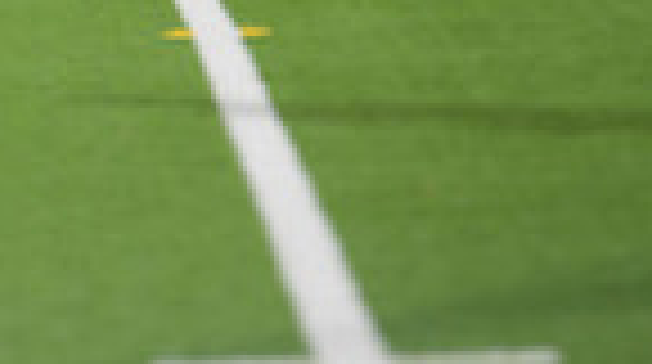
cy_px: -299
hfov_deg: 3.7
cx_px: -319
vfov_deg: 2.1
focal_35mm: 588
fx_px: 10149
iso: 800
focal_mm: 140
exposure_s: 1/200
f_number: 2.8
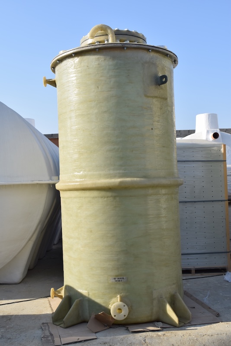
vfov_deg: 46.4
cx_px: 116
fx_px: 404
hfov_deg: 31.9
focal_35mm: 42
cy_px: 173
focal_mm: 28
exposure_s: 1/400
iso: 200
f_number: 9
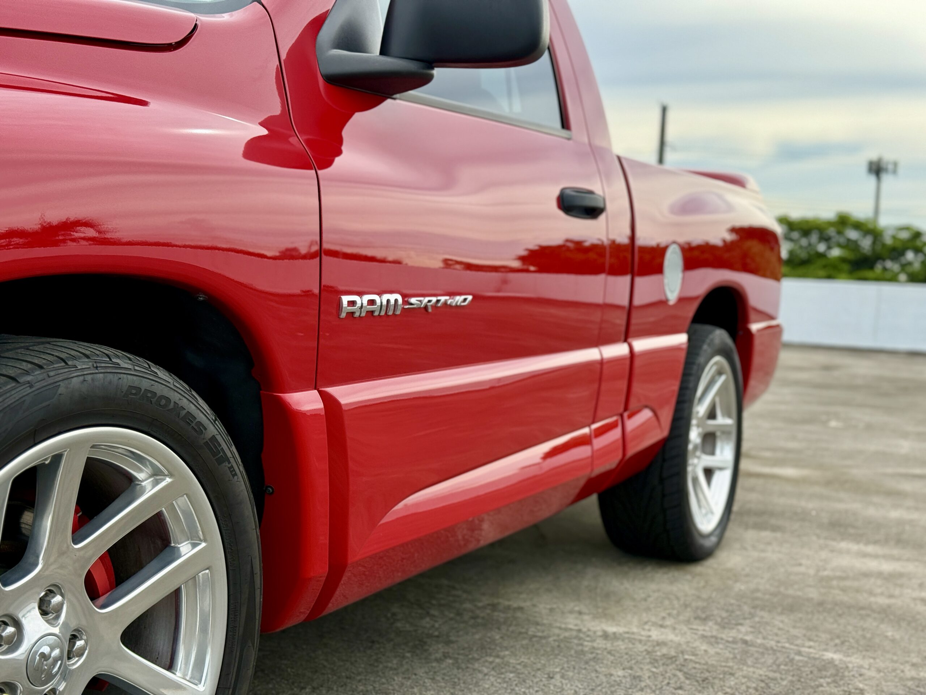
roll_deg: -3.5
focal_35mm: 48
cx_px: 463
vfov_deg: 30.3
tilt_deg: -3.0
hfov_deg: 39.7
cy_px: 348
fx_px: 1284
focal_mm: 6.76
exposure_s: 1/2033
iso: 100
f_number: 1.78
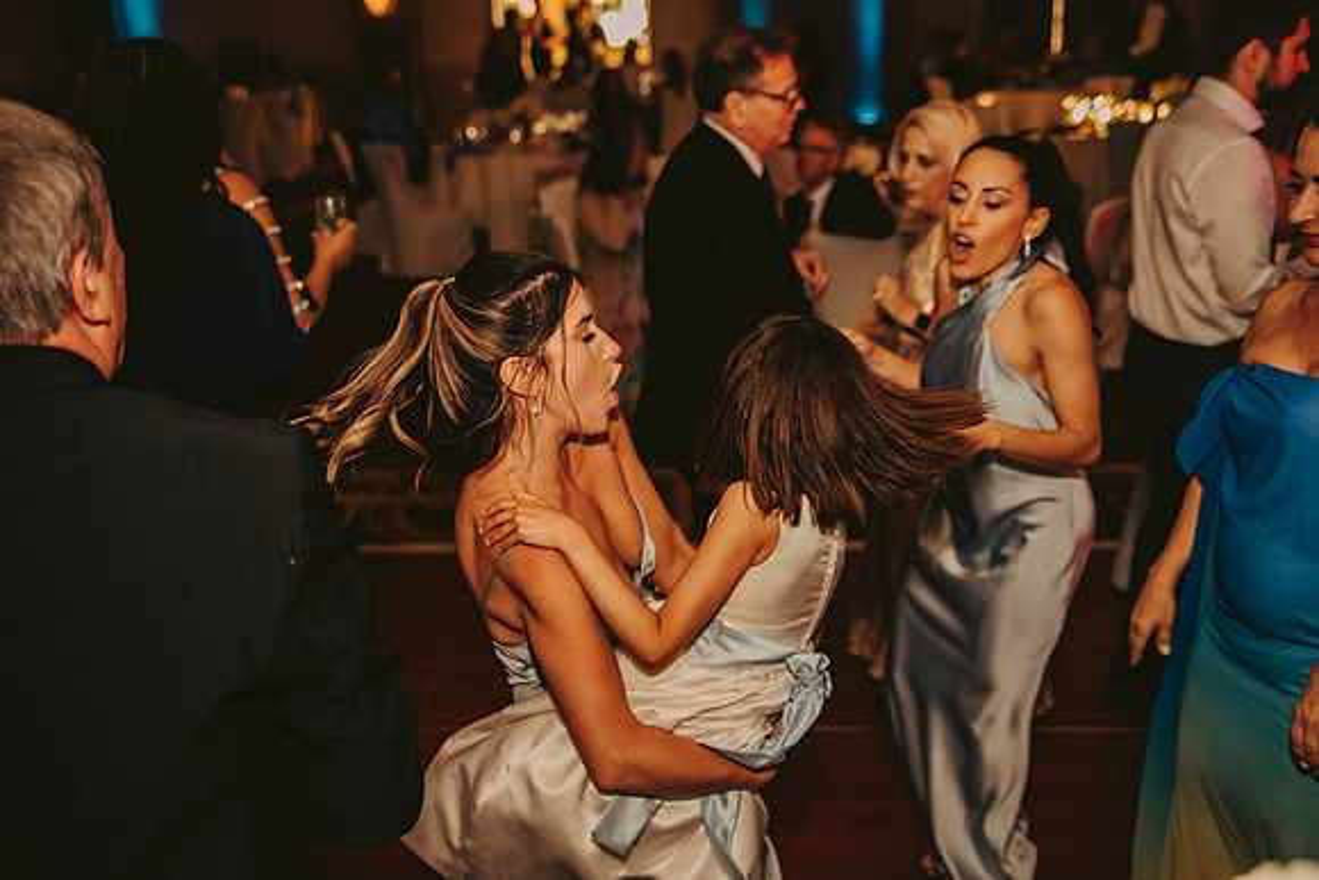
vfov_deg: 31.9
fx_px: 1539
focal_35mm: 42
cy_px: 440
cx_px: 660
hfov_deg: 46.4
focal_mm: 42
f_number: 2.8
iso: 500
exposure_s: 1/60
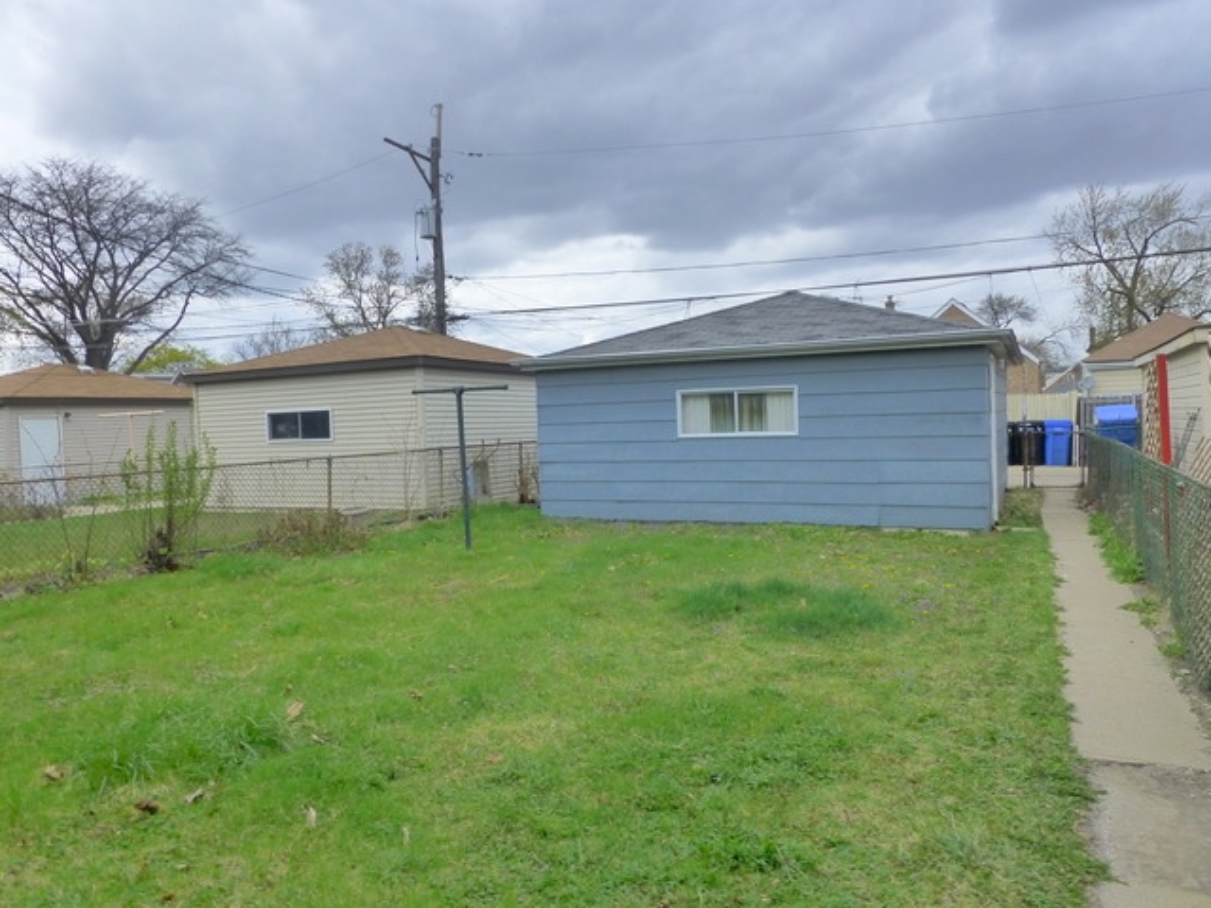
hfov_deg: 71.6
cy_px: 454
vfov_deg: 56.8
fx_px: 840
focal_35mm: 24
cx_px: 606
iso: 400
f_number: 4
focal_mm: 4.3
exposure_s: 1/400
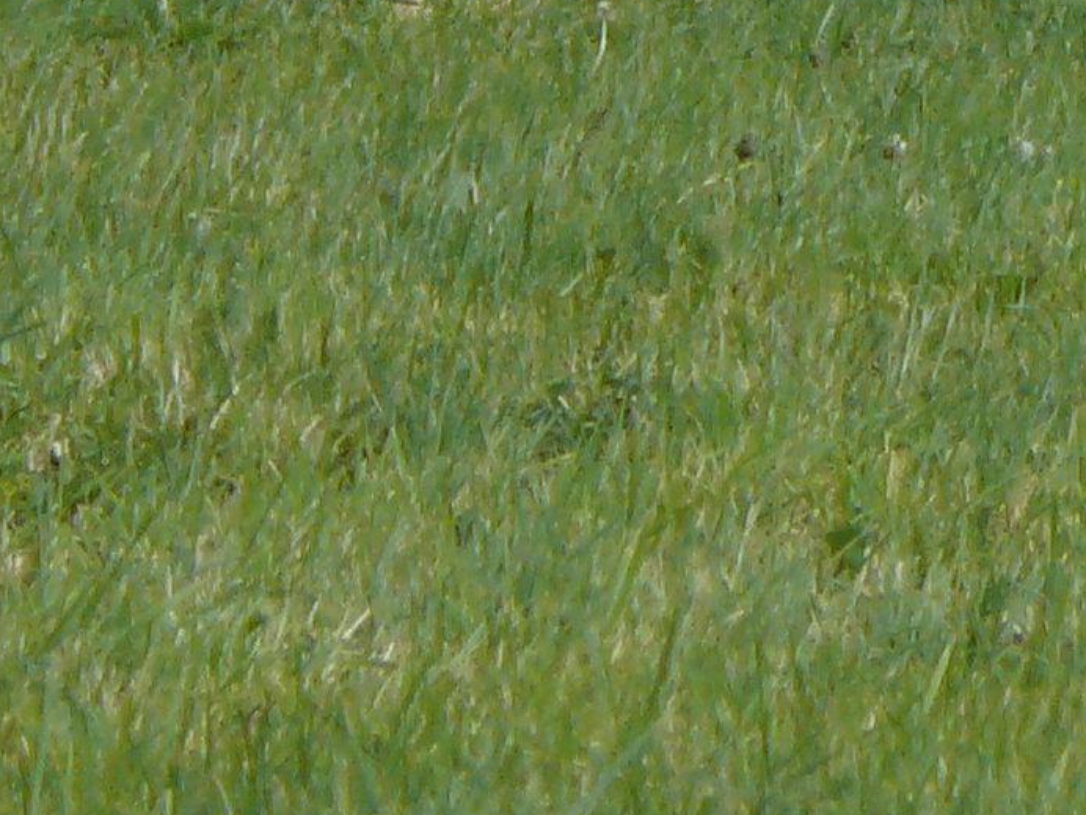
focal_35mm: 2214
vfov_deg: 0.7
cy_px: -1215
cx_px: 1643
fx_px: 69459
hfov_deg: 0.9
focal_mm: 88.8
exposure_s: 1/500
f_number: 6.3
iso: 100
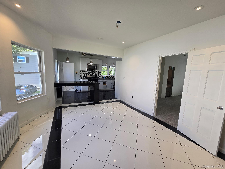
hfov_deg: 106.2
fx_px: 84
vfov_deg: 89.9
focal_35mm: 13
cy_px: 84
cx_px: 112
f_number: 2.2
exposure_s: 1/120
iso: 80
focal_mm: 2.2
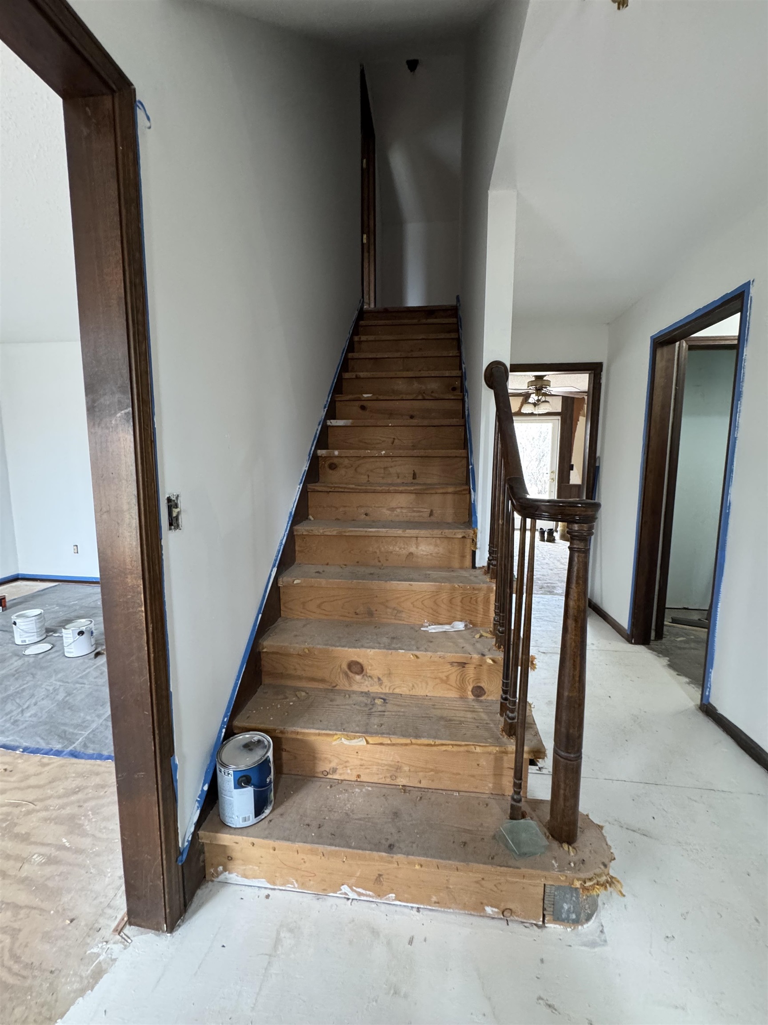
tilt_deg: -7.3
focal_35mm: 14
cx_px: 384
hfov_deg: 85.7
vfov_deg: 102.1
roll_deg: +0.5
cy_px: 512
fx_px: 414
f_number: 2.2
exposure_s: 1/60
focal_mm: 2.22
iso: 400
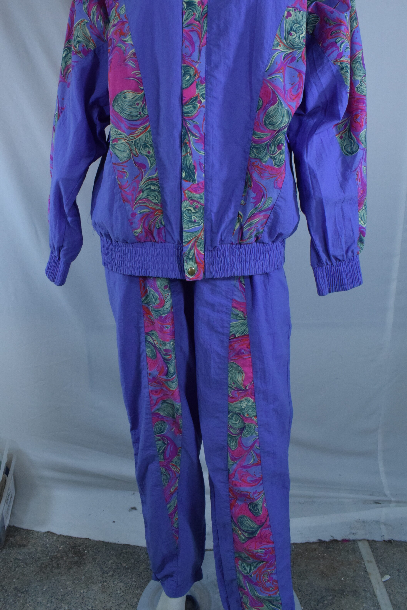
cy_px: 252
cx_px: 189
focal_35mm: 34
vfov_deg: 55.5
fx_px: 576
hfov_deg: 38.9
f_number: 11
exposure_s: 1/250
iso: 3200
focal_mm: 18
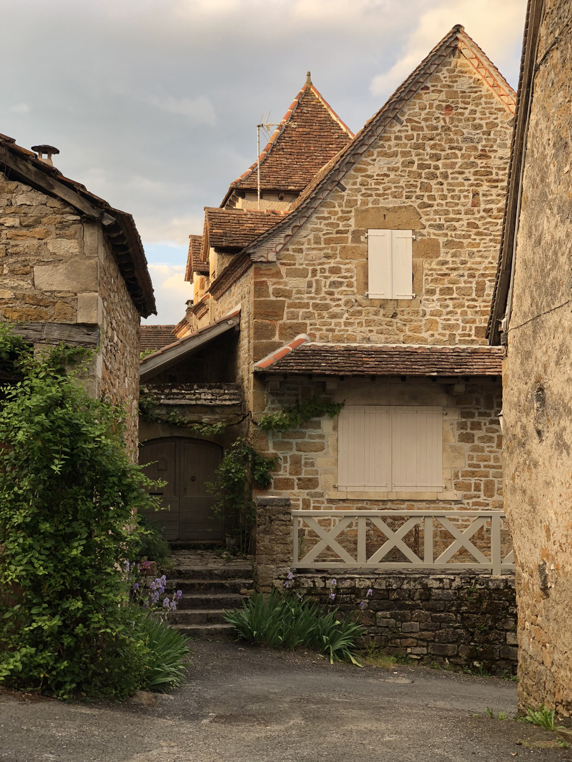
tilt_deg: +5.0
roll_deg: -0.3
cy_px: 381
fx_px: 1146
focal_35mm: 52
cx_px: 286
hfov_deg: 28.0
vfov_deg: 36.8
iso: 16
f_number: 2.4
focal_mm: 6
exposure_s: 1/120
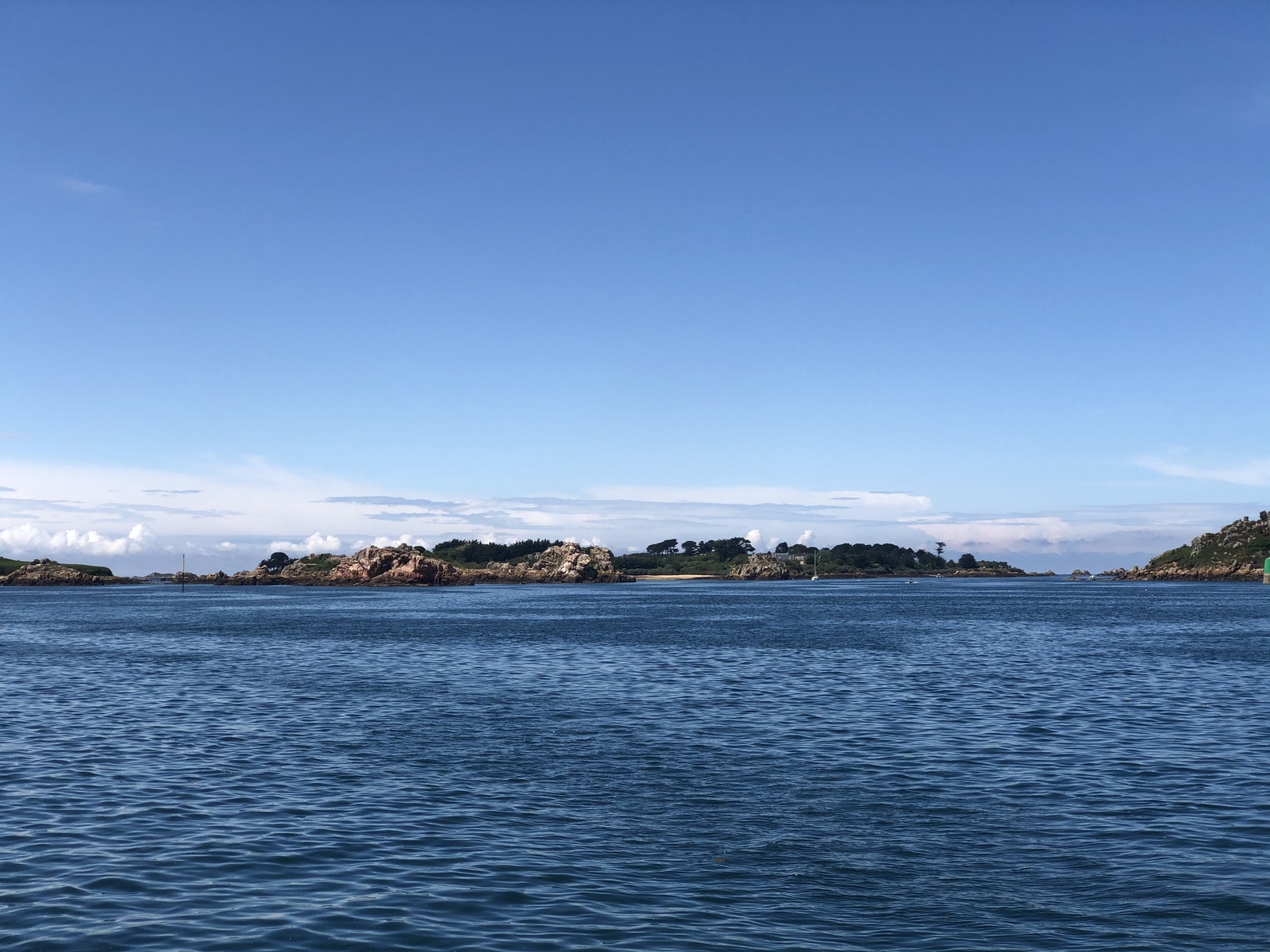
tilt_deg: +2.9
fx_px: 1908
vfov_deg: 28.0
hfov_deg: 36.8
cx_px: 635
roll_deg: +0.7
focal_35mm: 52
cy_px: 476
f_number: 2.4
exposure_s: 1/1675
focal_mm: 6
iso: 16
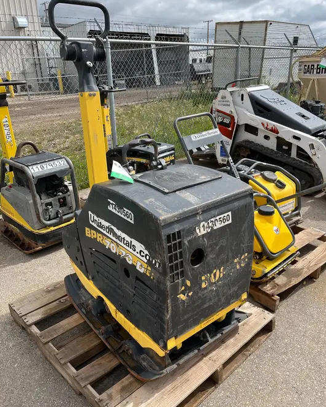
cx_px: 159
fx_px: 337
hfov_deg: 51.6
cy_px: 200
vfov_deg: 62.2
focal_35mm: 28
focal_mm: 5.1
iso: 50
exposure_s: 1/2410
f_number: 1.6
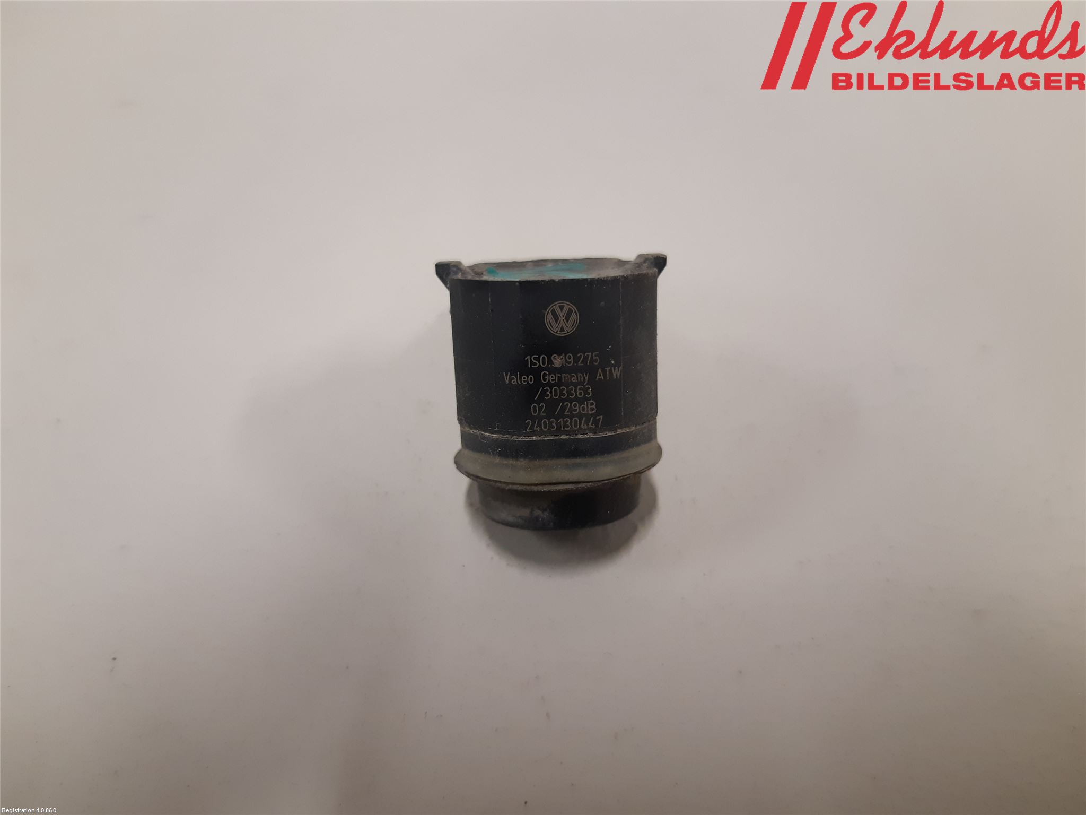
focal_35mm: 26
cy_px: 408
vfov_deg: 53.1
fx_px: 816
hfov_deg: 67.3
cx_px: 543
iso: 200
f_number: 1.7
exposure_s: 1/50
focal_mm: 3.93
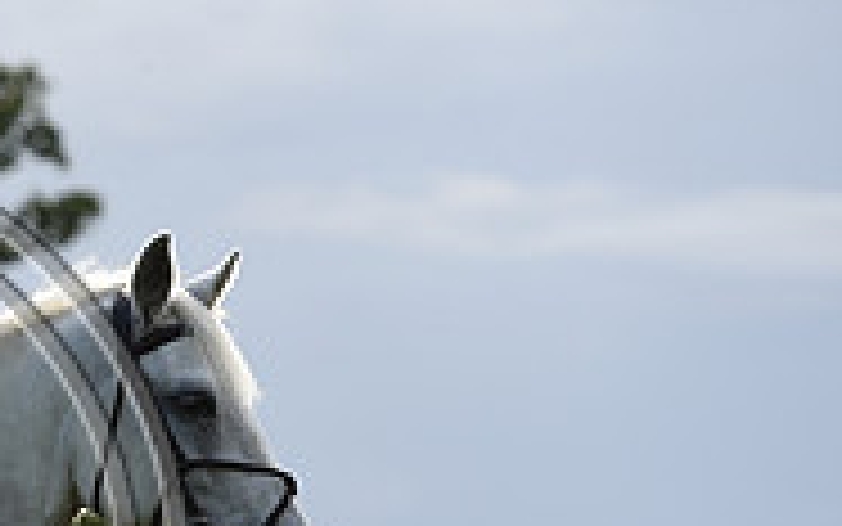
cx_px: -324
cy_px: 522
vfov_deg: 2.6
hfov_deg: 4.1
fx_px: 11592
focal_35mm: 505
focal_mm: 160
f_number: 5
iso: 250
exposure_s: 1/800
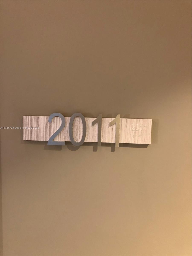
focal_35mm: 28
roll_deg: -1.5
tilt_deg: -6.1
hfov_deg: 49.7
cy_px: 128
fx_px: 207
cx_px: 96
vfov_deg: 63.4
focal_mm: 4
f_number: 1.8
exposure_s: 1/15
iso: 100
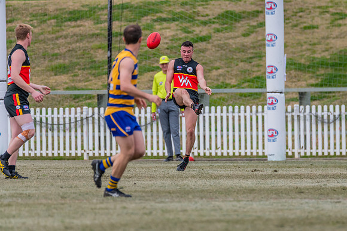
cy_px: 110
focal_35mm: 665
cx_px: 206
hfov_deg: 3.1
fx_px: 6411
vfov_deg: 2.1
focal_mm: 550
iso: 800
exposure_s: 1/1600
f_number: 8
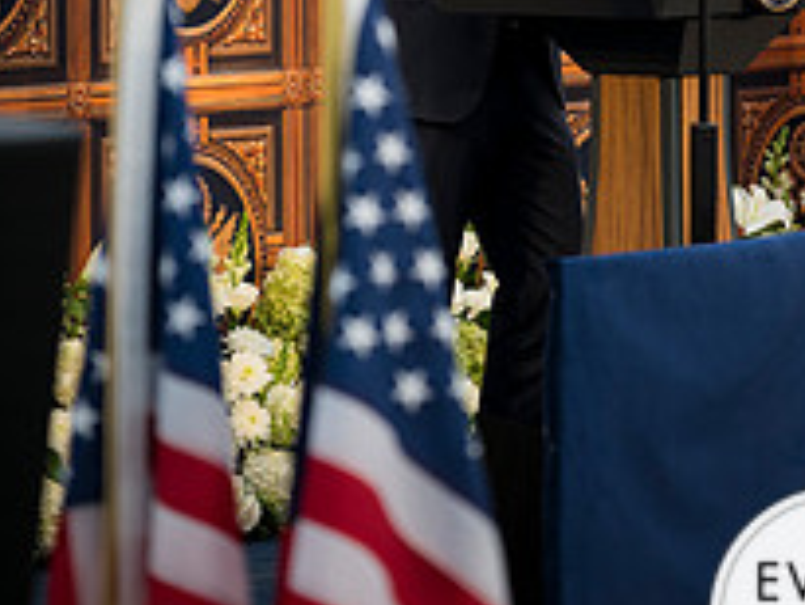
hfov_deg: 6.2
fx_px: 7376
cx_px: 510
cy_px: -12
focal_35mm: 317
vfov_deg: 4.7
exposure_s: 1/200
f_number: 2.8
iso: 250
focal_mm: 150
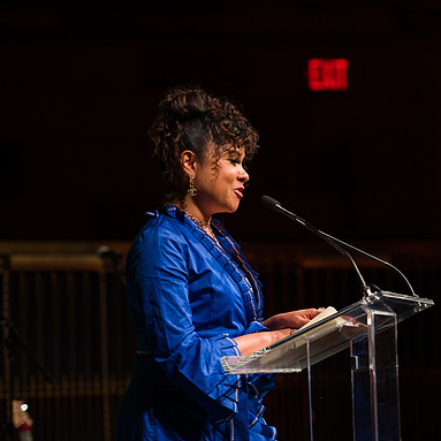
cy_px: 220
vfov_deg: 12.9
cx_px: 327
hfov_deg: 12.9
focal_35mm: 135
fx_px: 1946
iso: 1600
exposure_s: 1/320
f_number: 3.2
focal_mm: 105
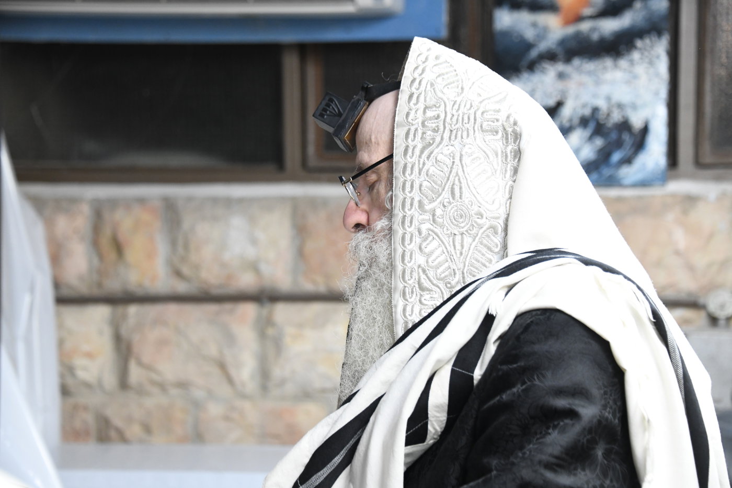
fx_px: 1870
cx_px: 366
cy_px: 244
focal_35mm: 92
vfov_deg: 14.9
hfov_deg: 22.1
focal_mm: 92
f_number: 5.6
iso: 3200
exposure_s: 1/100
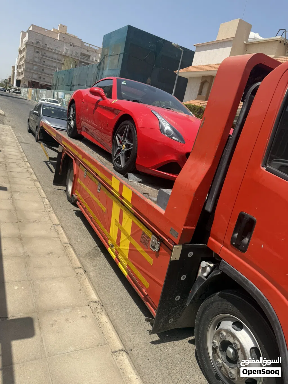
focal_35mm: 24
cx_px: 144
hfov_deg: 56.8
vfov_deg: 71.6
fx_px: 266
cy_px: 192
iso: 80
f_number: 1.78
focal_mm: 6.76
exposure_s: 1/4405
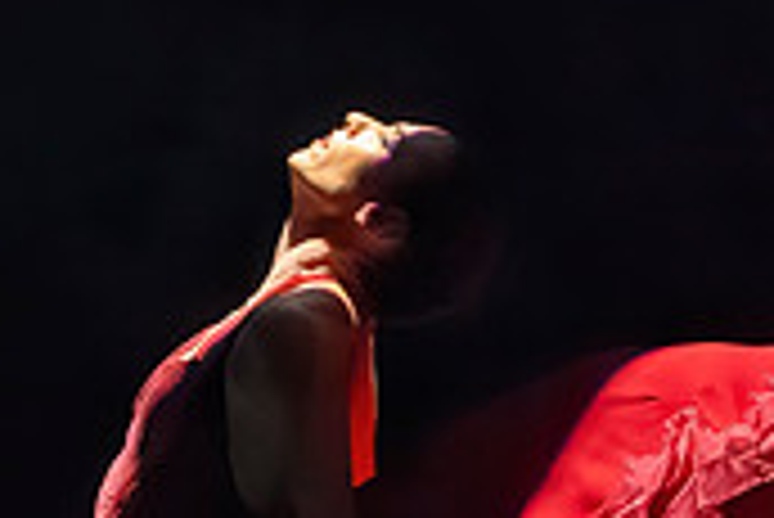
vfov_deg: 0.9
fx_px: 31287
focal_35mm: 1454
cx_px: -11
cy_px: 421
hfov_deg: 1.4
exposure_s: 1/400
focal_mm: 345
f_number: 8
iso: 25600
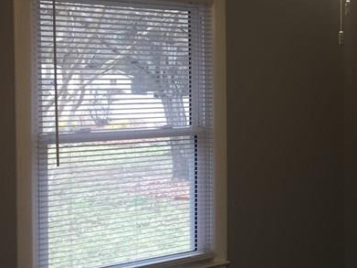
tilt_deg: -3.4
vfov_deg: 19.4
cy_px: 119
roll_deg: -0.1
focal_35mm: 76
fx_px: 784
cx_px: 352
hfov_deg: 24.6
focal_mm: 4.15
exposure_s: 1/30
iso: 80
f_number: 2.2
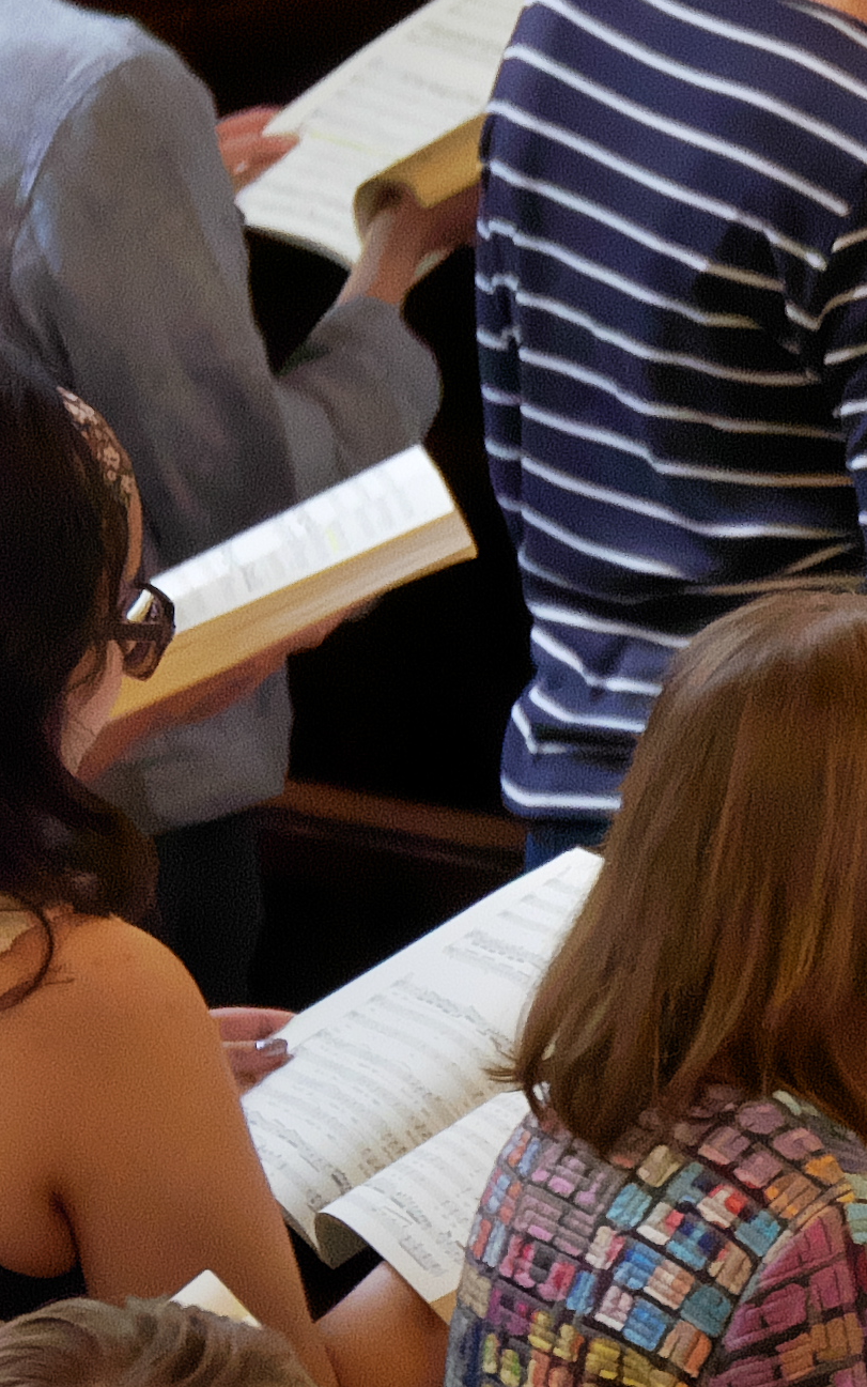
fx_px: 28383
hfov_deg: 1.7
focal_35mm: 751
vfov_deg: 2.8
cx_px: 1807
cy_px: 1422
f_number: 2.8
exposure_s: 1/200
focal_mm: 100
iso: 3200
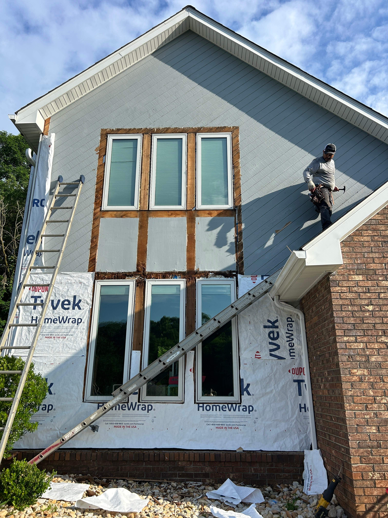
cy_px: 259
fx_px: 389
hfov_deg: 53.1
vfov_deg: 67.3
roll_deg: -0.6
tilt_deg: +19.2
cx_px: 194
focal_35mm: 26
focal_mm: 5.7
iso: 50
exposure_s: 1/3165
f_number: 1.5
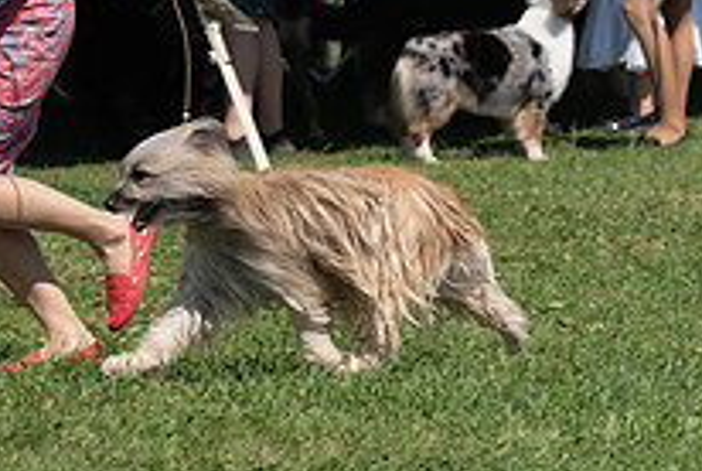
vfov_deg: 5.1
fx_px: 5272
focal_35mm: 270
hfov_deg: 7.6
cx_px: 191
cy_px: -32
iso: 100
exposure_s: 1/800
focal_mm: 96
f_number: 5
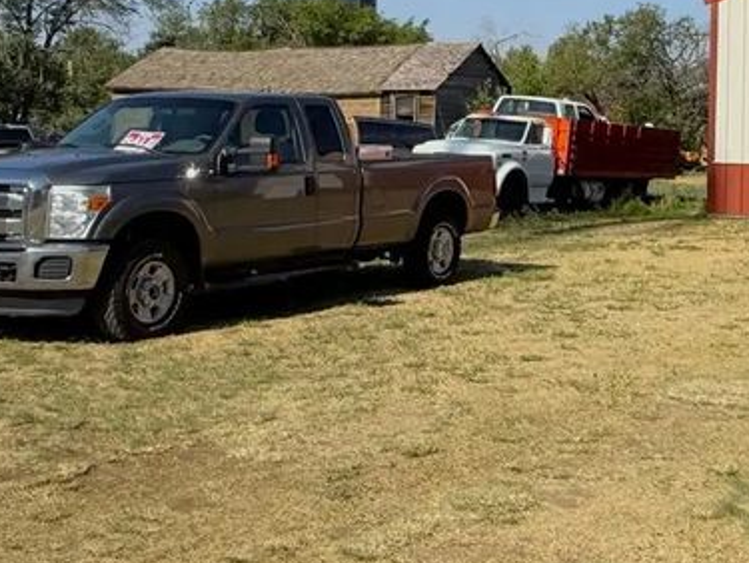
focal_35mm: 60
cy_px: 34
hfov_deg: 30.4
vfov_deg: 23.7
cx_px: 705
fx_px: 1299
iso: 50
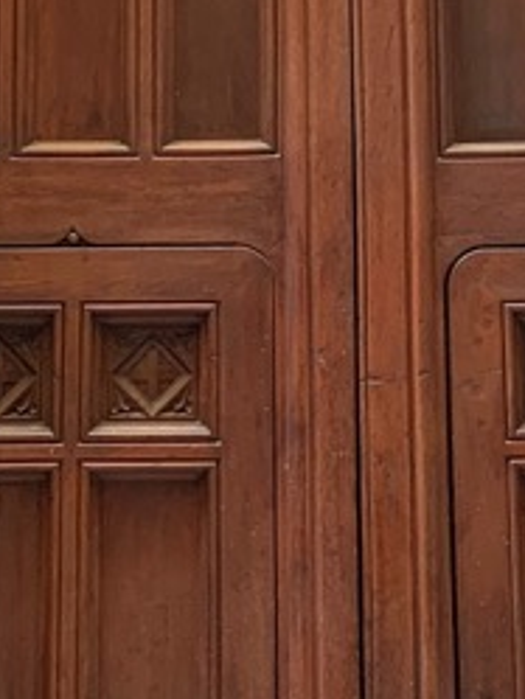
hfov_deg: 12.9
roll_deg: +0.1
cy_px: 138
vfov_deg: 17.0
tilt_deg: +11.0
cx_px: 313
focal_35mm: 115
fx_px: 2324
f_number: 1.8
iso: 125
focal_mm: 4.25
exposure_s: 1/60
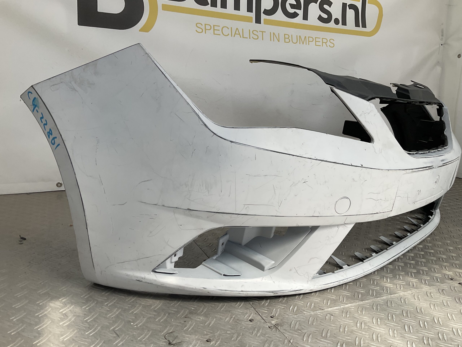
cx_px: 231
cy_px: 174
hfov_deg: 61.7
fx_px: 387
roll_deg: -4.8
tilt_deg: -10.6
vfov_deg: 48.2
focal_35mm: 29
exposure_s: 1/568
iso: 16
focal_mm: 3
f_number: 1.8
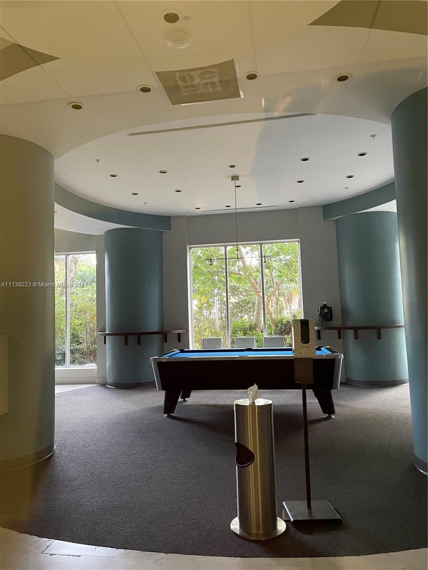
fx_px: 429
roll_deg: +2.6
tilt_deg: +4.6
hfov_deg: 53.1
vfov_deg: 67.3
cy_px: 285
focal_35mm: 26
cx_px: 214
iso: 640
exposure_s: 1/40
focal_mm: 4.2
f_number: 1.6
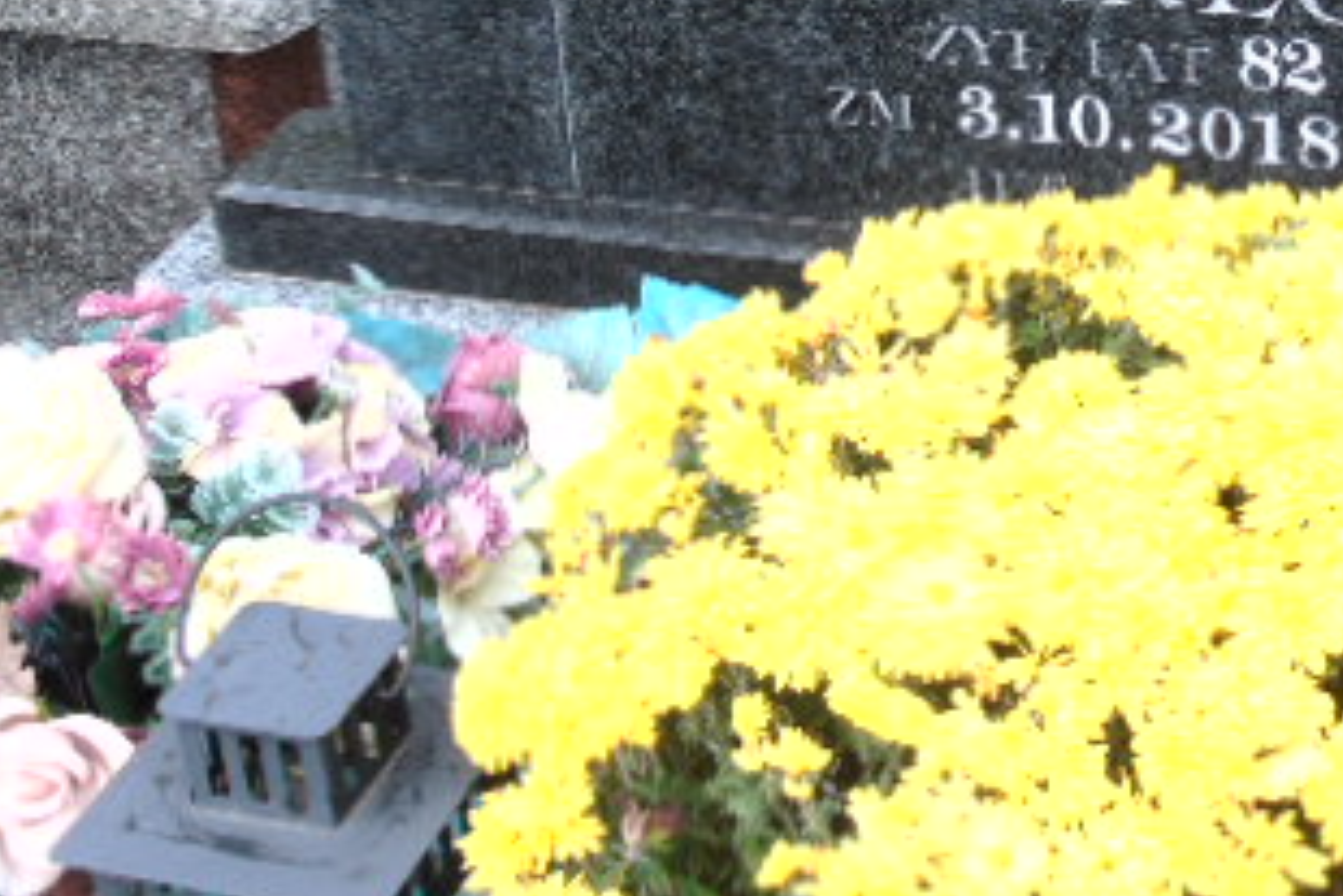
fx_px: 2724
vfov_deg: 18.2
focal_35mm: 73
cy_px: 9
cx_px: 1066
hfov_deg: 27.2
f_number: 3.8
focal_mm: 6.1
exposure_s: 1/50
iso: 80
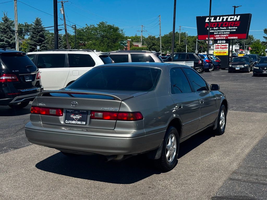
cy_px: 100
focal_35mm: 48
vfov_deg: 30.3
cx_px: 134
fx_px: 370
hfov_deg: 39.7
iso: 64
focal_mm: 6.76
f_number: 1.78
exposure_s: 1/3817
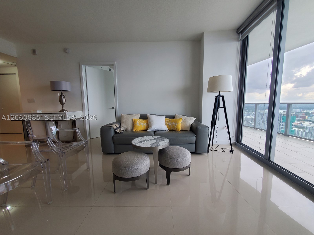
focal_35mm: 13
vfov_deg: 89.9
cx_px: 157
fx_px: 118
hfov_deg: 106.2
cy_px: 118
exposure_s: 1/60
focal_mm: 1.8
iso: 64
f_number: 2.2
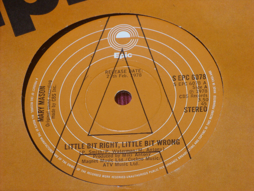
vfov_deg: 7.8
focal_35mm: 190
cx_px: 127
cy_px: 96
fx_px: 1394
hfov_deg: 10.4
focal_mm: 31.5
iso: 300
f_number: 4.6
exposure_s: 1/10
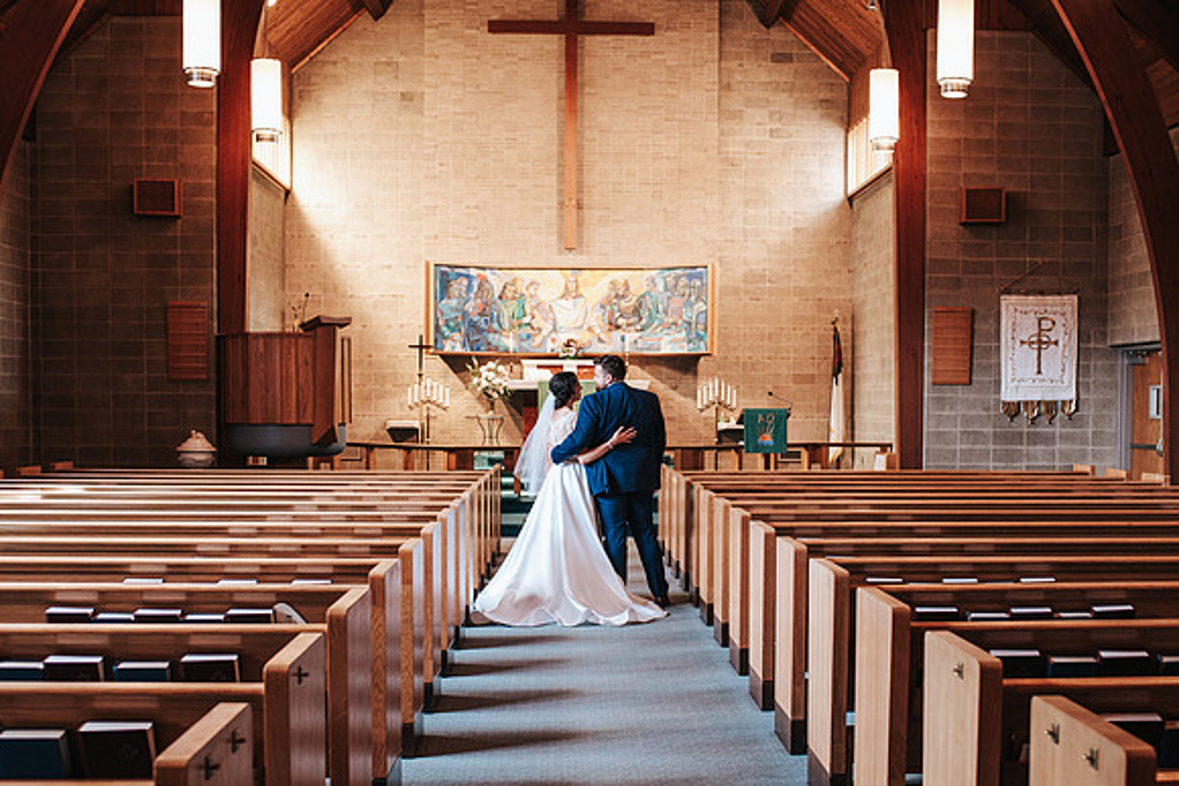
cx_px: 633
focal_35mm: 43
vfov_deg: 31.4
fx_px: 1394
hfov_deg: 45.8
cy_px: 473
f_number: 3.2
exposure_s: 1/125
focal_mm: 35
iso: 1000
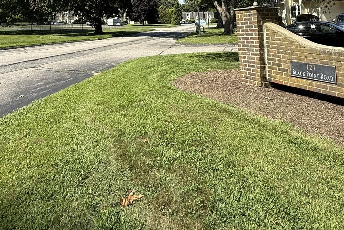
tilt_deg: +6.5
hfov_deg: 63.5
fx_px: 277
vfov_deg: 39.2
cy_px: -5
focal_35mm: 29
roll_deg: +1.1
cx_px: 156
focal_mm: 2.22
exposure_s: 1/1167
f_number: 2.2
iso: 50
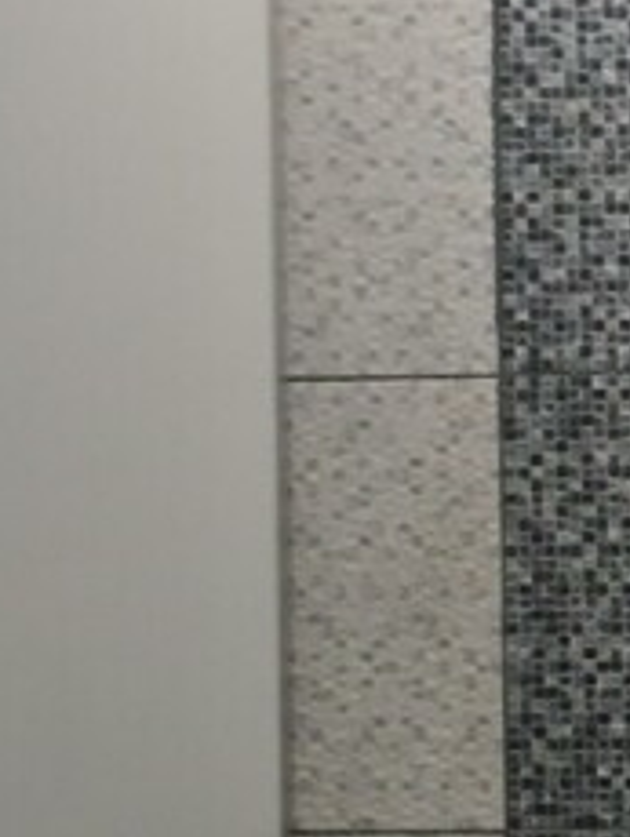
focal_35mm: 120
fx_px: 2907
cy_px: 666
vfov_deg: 16.3
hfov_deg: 11.1
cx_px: 1307
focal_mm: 5.9
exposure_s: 1/50
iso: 400
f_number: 2
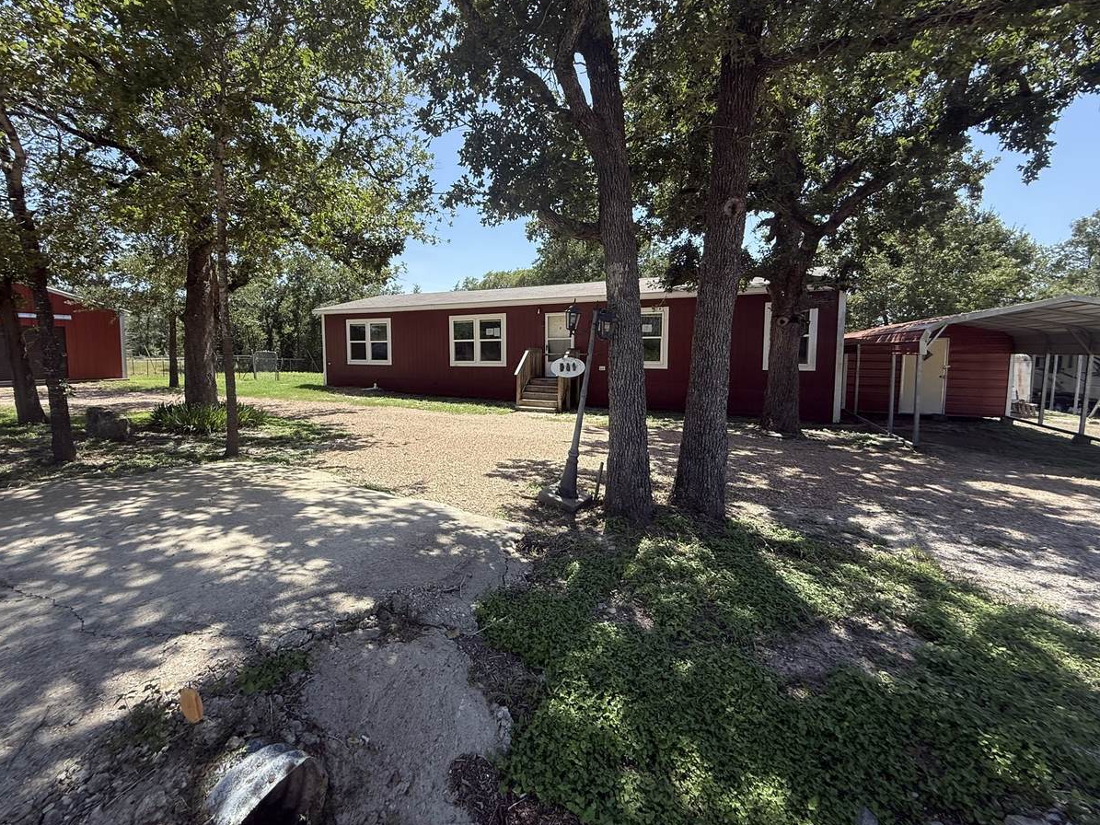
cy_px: 387
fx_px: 477
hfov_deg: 98.0
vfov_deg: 81.6
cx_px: 512
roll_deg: +0.6
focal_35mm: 15
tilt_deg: -3.8
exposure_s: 1/985
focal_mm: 2.22
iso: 50
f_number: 2.2
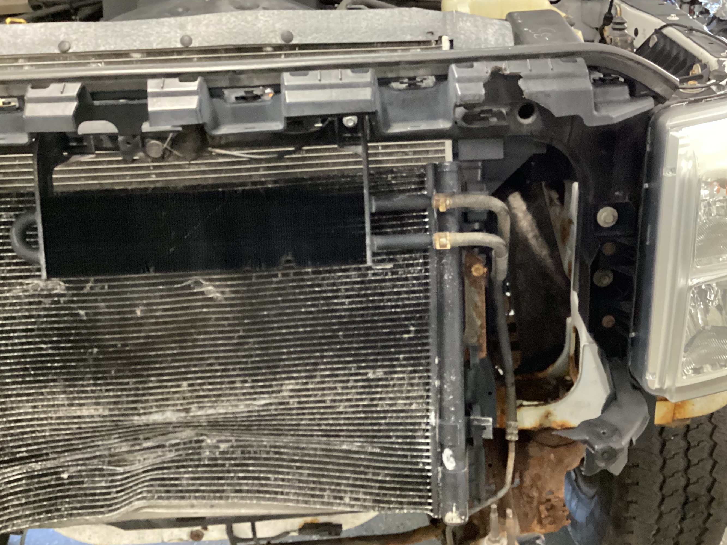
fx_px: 798
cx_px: 419
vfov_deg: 37.7
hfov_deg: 48.8
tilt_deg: -23.8
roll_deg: +1.6
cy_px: 257
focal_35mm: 38
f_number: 2.4
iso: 640
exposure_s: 1/30
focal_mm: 3.3
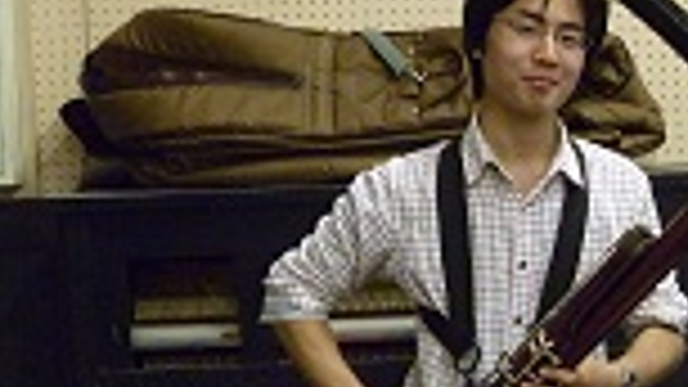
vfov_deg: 12.1
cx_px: 751
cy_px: 274
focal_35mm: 100
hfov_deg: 20.4
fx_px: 1824
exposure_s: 1/10
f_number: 3.5
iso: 400
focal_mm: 6.3
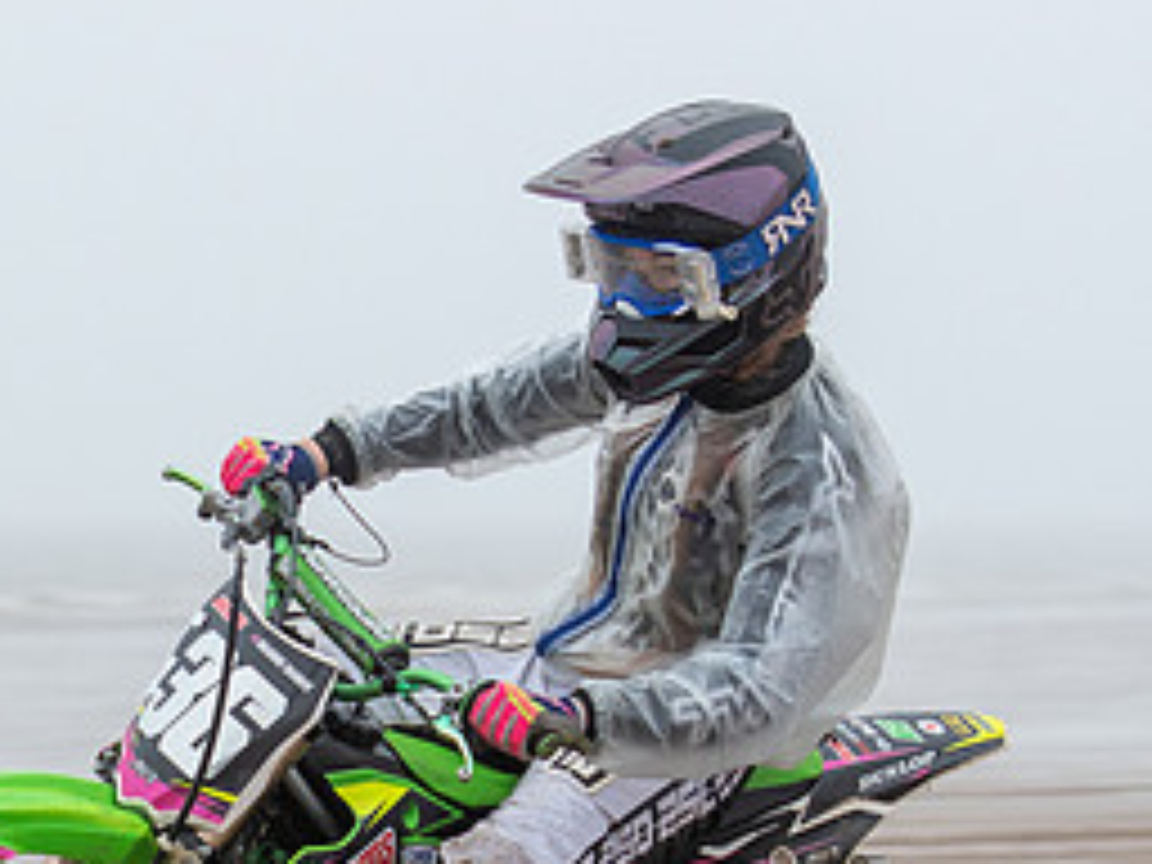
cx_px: 131
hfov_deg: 7.4
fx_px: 8919
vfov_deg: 5.5
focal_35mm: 268
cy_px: 832
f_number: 4
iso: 200
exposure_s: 1/400
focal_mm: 70
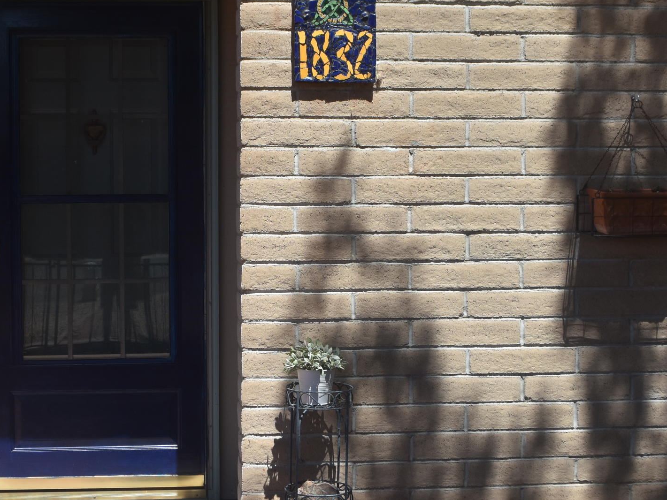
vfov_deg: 21.9
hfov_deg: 28.8
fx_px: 1291
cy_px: 186
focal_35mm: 67
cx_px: 222
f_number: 8
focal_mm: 22
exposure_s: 1/500
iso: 160
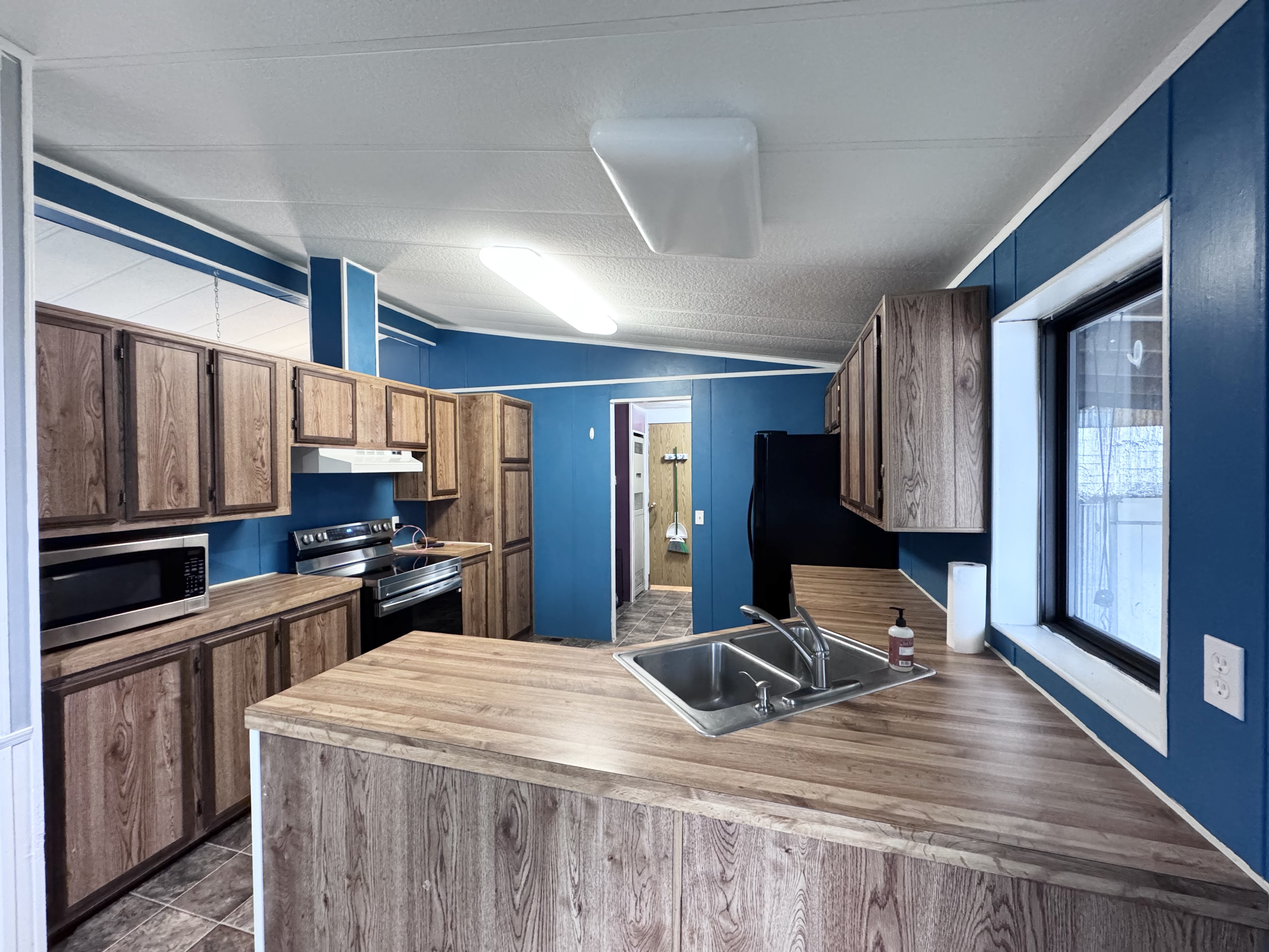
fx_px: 513
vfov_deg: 85.7
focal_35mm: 14
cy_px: 476
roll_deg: -0.2
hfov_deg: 102.1
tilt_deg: -1.0
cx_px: 634
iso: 800
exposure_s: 1/60
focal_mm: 2.22
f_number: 2.2
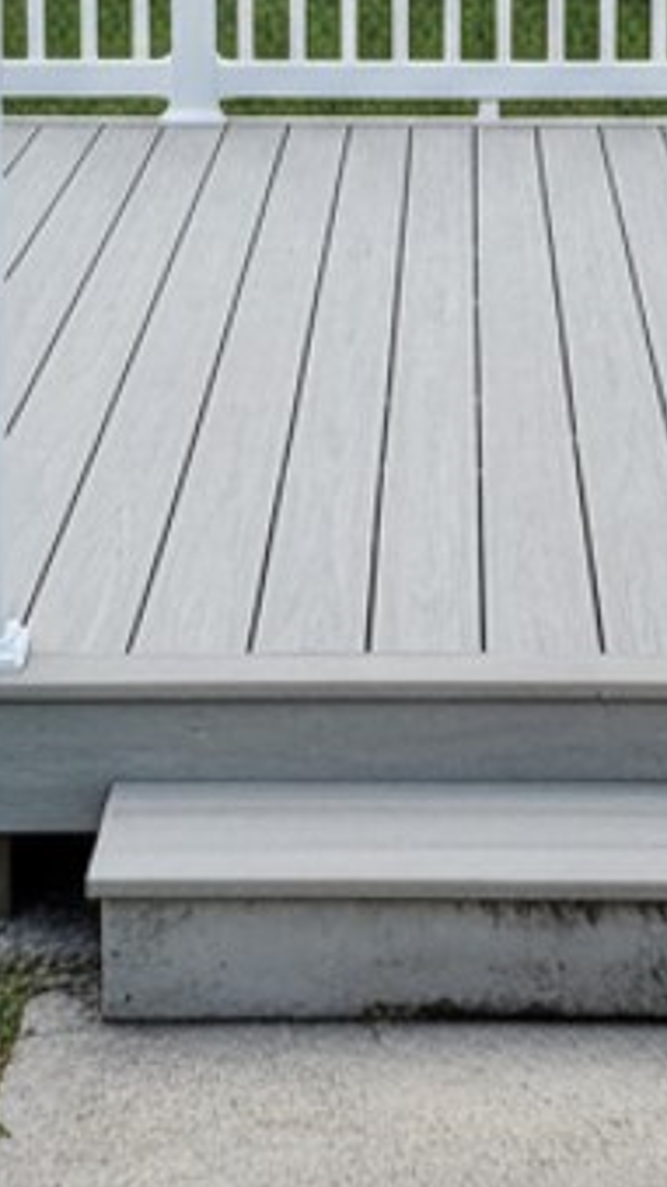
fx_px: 3147
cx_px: 468
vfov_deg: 21.1
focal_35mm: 100
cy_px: 216
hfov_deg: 12.1
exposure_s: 1/464
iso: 835
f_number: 1.5
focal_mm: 5.7
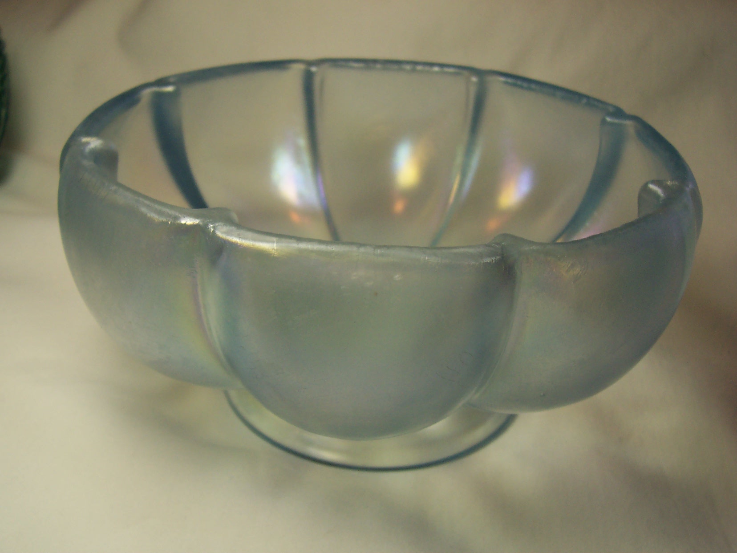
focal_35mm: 37
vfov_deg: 38.7
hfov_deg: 50.1
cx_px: 368
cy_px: 276
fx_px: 788
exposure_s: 1/125
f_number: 2.8
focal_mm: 5.6
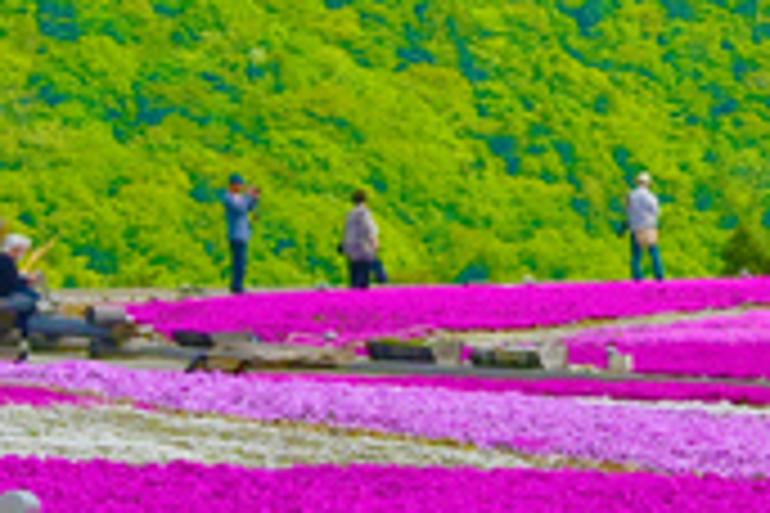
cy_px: 122
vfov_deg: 3.6
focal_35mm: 381
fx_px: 8149
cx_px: 743
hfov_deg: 5.4
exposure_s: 1/1000
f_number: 8
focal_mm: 68
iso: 320
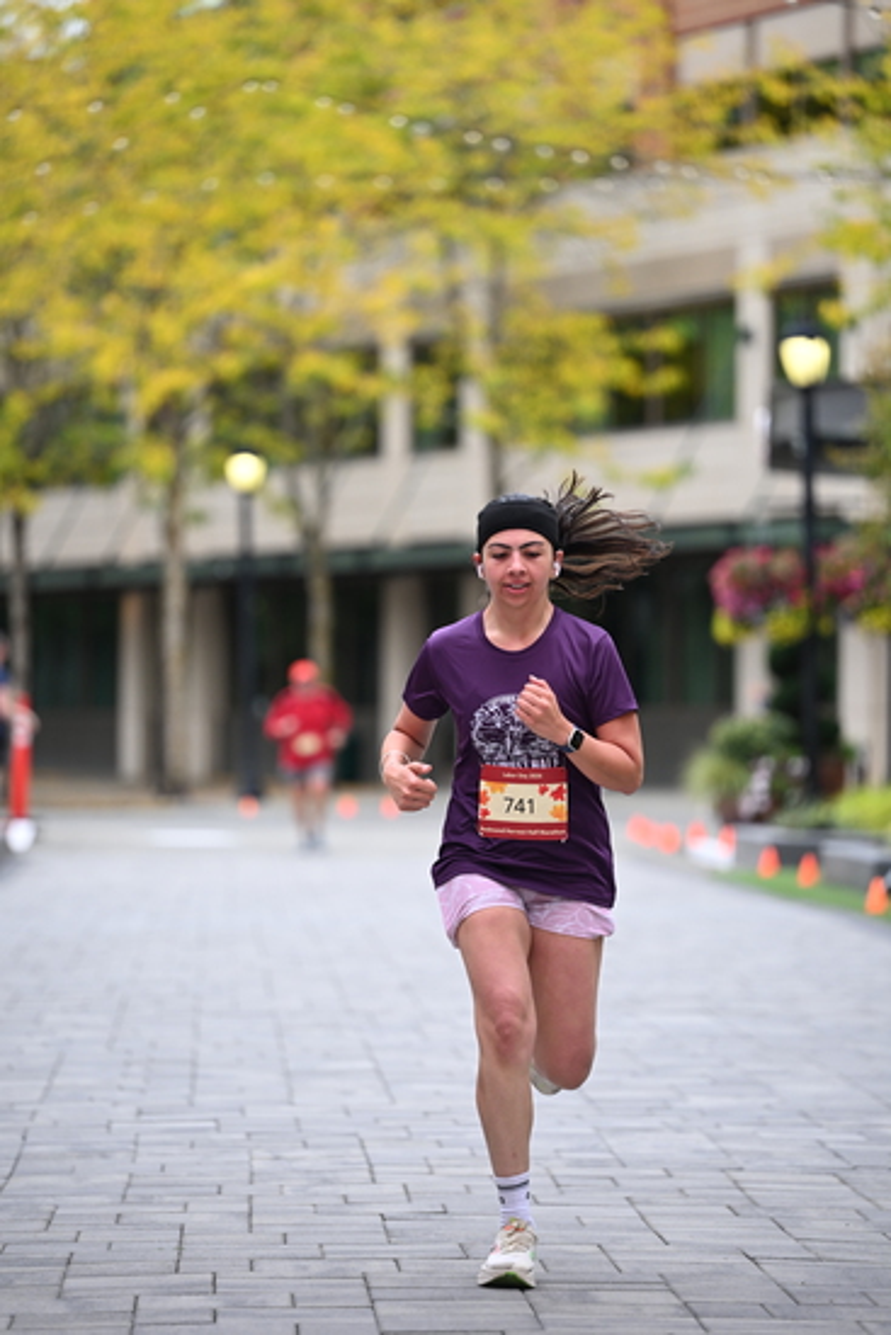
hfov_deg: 8.3
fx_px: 6121
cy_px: 668
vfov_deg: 12.4
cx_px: 446
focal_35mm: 165
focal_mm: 165
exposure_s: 1/1600
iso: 640
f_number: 2.8
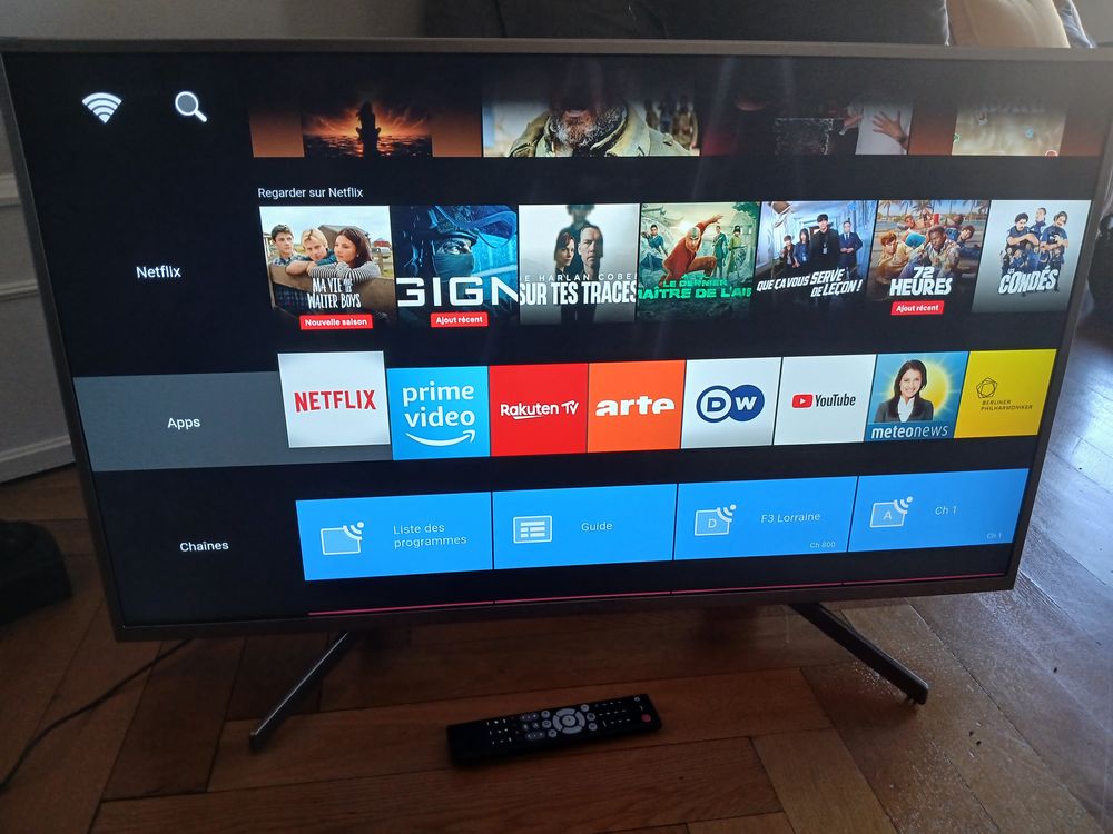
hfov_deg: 67.3
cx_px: 556
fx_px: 836
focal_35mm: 26
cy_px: 417
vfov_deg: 53.1
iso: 125
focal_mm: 3.98
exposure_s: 1/50
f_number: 1.8
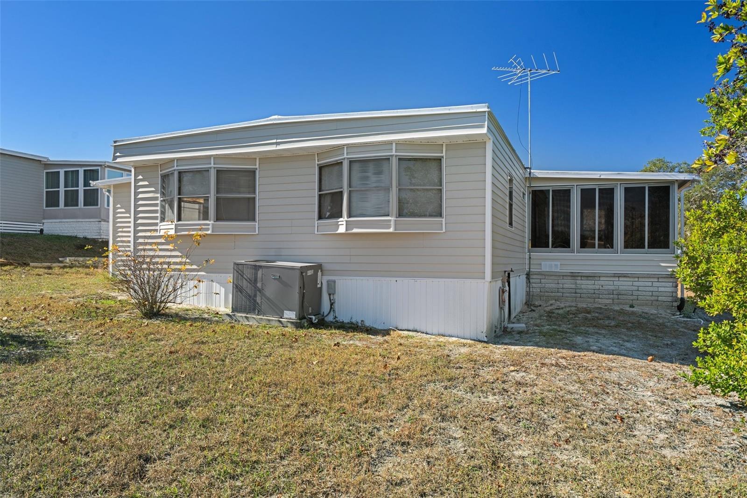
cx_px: 374
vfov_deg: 51.3
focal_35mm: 25
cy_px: 249
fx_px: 519
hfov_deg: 71.5
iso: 320
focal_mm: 25
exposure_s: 1/80
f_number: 8
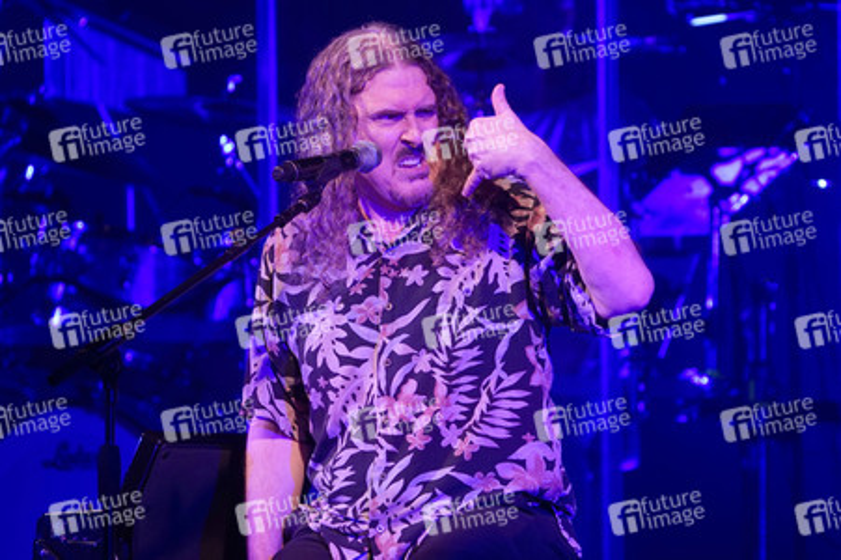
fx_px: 9944
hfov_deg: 4.8
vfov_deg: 3.2
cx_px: 420
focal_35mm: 426
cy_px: 280
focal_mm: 426
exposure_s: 1/500
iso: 3200
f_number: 6.3
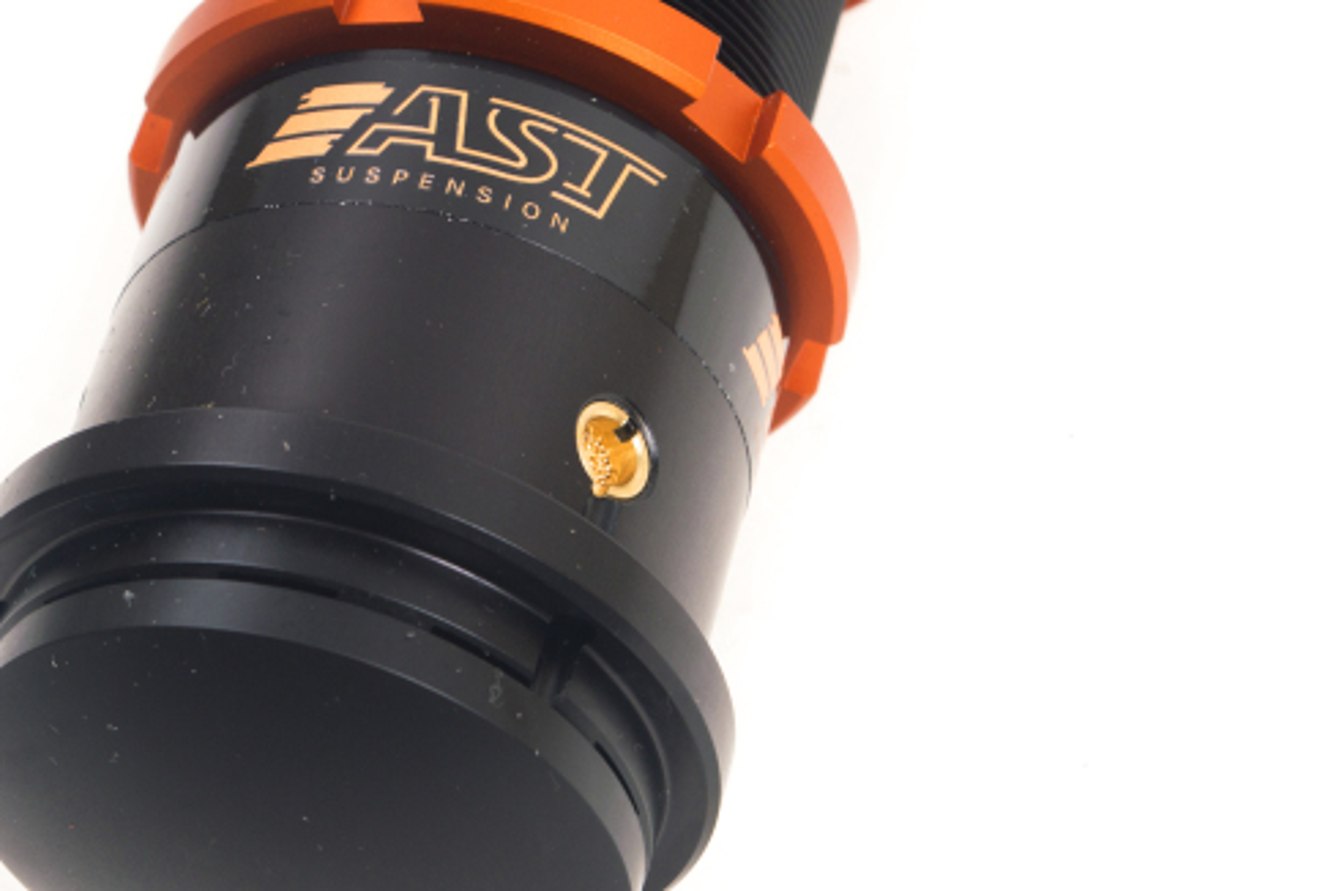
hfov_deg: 15.2
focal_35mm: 135
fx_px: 5011
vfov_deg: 10.2
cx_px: 470
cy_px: 424
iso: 100
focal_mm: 55
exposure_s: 1/30
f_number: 9
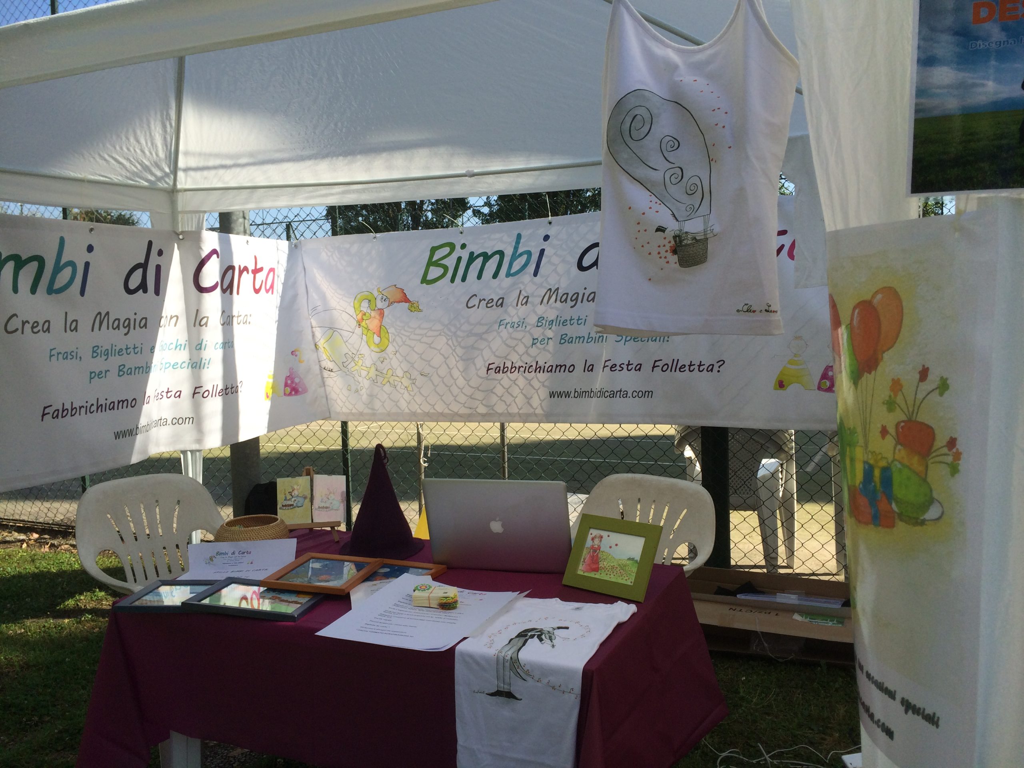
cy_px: 384
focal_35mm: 30
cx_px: 512
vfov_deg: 46.8
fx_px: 887
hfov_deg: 60.0
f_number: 2.2
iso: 32
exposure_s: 1/1520
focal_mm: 4.12
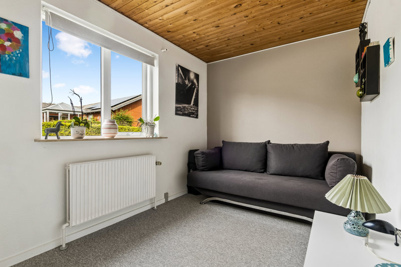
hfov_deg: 95.0
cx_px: 200
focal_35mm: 16
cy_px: 134
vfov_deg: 72.0
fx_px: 184
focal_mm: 11
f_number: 8
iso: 200
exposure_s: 1/60
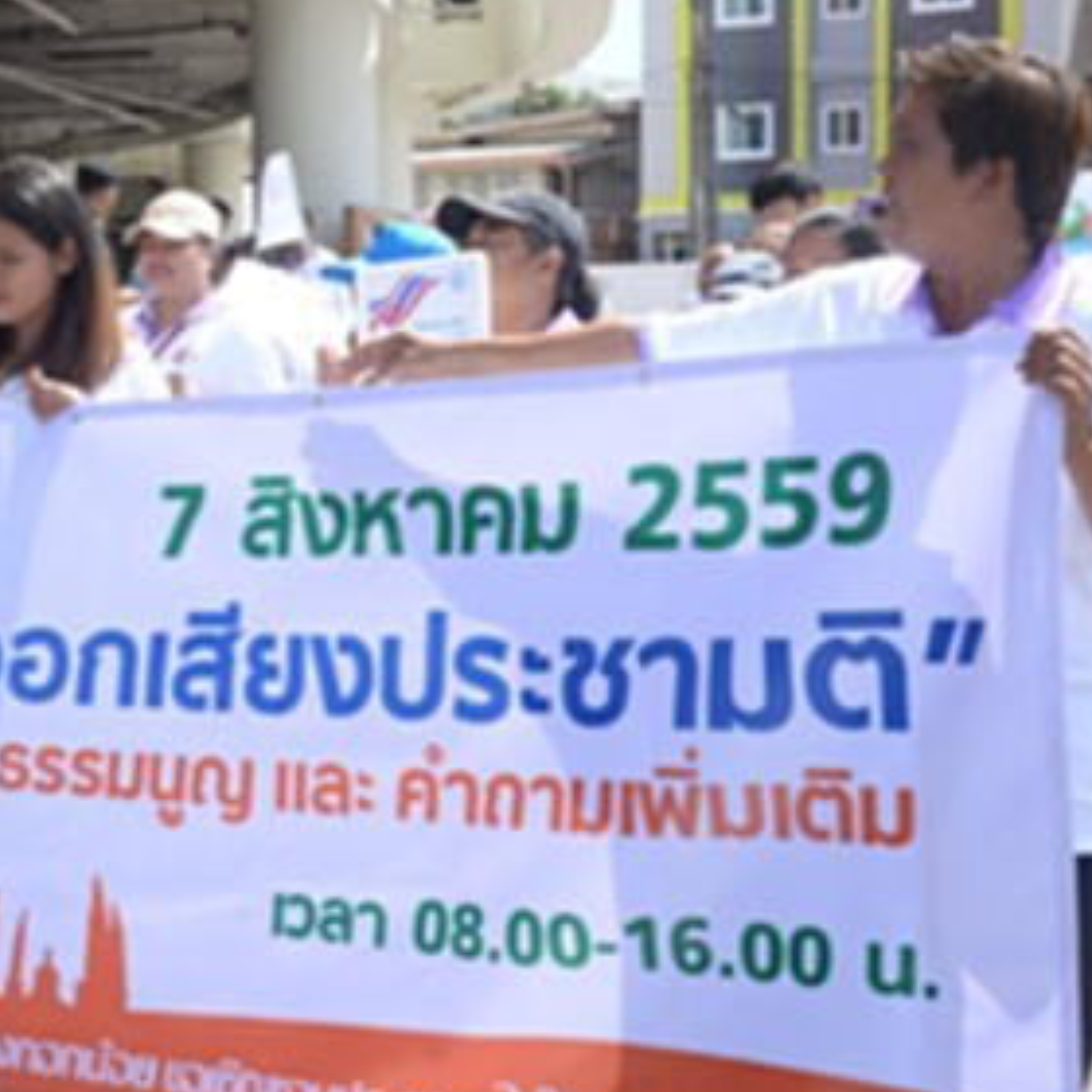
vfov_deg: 25.3
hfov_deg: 24.4
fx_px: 2427
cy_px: 478
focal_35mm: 68
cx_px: 47
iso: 320
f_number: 13
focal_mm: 35
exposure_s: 1/125
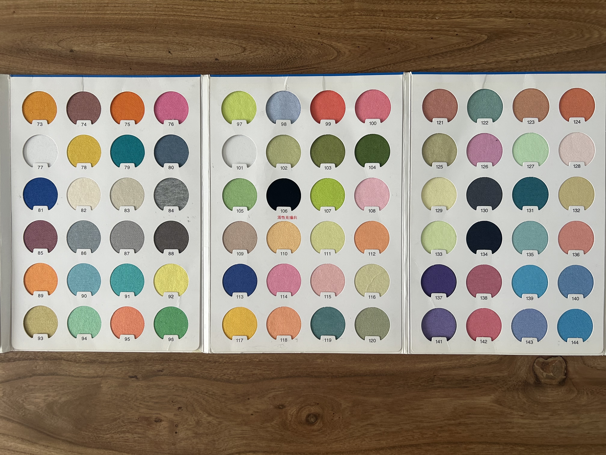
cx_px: 303
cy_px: 228
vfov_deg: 53.1
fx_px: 455
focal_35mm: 26
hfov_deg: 67.3
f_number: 1.5
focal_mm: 5.7
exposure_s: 1/121
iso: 125
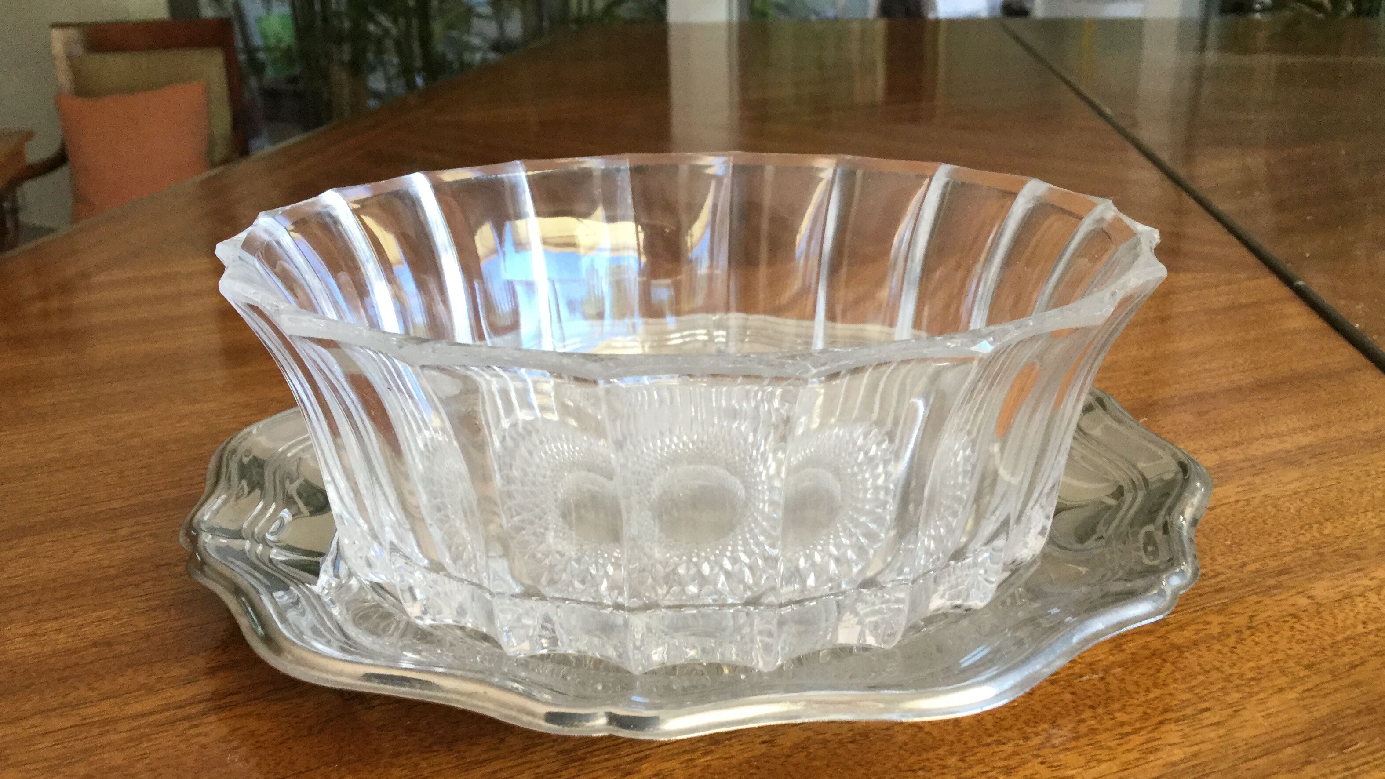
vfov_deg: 33.7
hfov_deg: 56.6
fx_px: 1285
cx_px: 679
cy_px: 447
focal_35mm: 35
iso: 50
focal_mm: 3.3
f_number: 2.4
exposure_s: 1/33
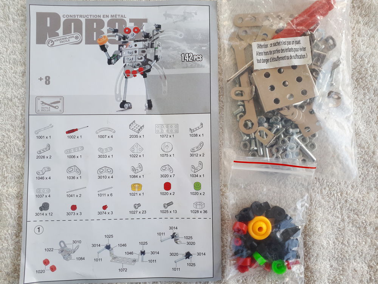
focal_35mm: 27
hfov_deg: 65.3
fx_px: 295
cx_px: 189
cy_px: 142
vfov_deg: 51.4
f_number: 1.9
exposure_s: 1/108
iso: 40
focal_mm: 3.6
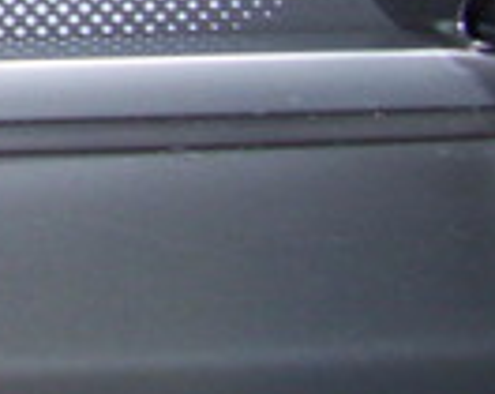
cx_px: -956
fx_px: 2777
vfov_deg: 7.8
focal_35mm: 190
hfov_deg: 8.6
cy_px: -345
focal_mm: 5.7
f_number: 2.9
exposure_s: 1/40
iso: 80
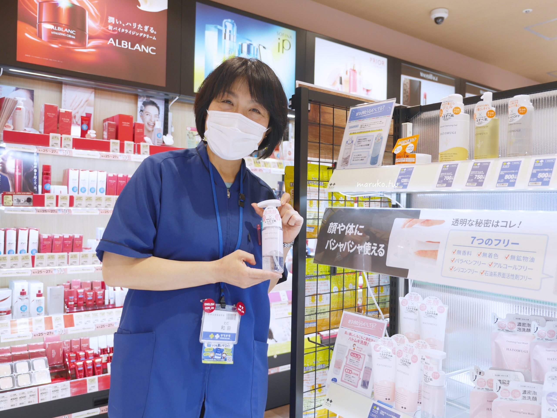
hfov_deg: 59.9
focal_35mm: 30
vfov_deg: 46.8
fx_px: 483
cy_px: 209
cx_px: 278
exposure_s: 1/100
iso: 200
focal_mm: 15
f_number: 2.8
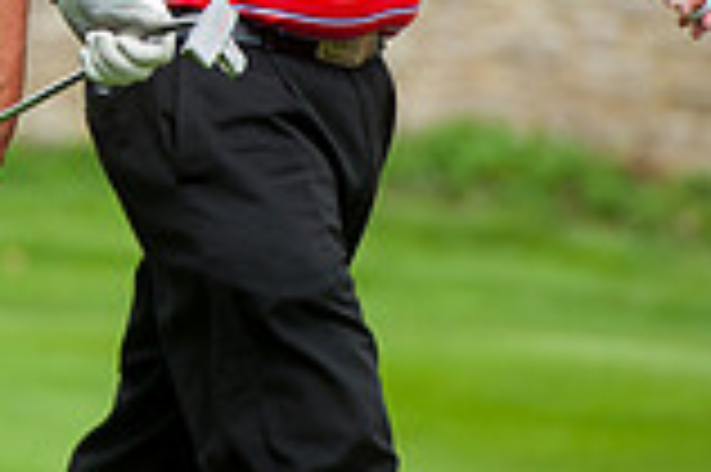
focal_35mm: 735
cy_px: -382
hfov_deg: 2.8
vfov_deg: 1.9
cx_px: -212
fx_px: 14501
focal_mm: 200
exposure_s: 1/1600
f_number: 5.6
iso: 400
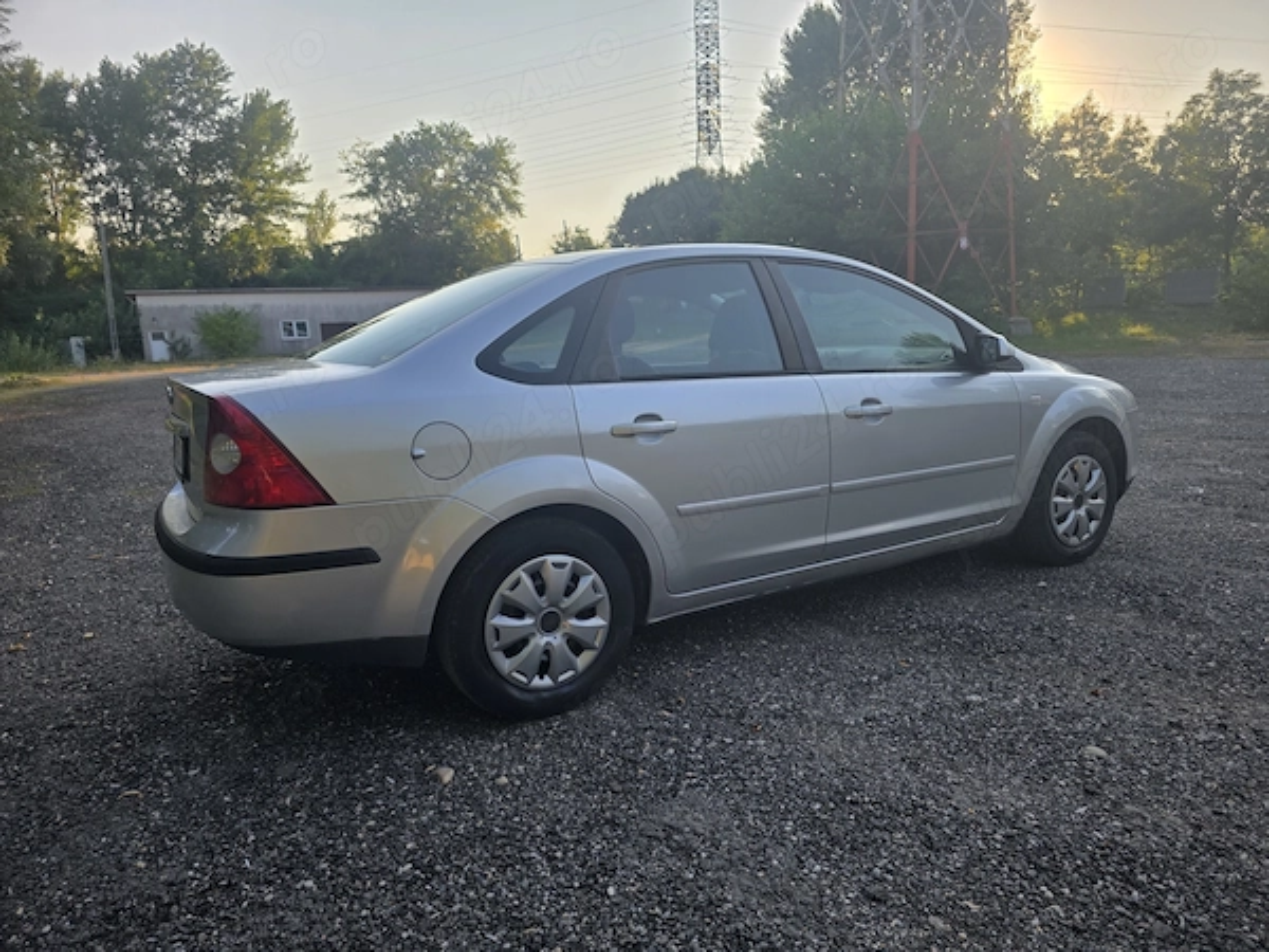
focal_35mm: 23
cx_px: 634
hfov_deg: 73.9
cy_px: 476
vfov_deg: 58.9
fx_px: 843
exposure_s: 1/2664
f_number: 1.7
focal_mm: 6.3
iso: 80
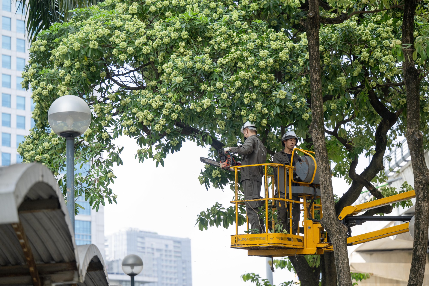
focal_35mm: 99
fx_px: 1180
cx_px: 214
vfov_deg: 13.8
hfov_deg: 20.6
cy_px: 143
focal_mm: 99
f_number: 2.8
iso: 320
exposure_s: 1/1000
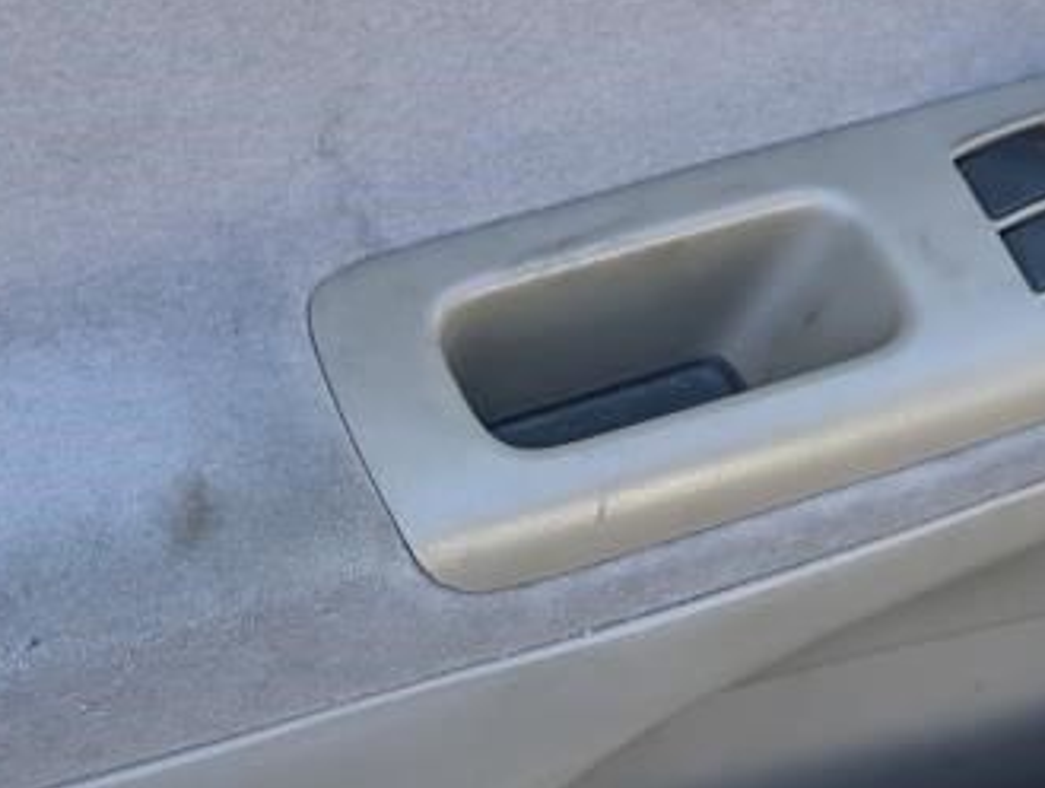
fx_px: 2813
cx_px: 611
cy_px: 540
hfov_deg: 21.0
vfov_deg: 15.9
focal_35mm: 93
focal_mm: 6.9
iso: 55
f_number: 1.68
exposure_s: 1/362
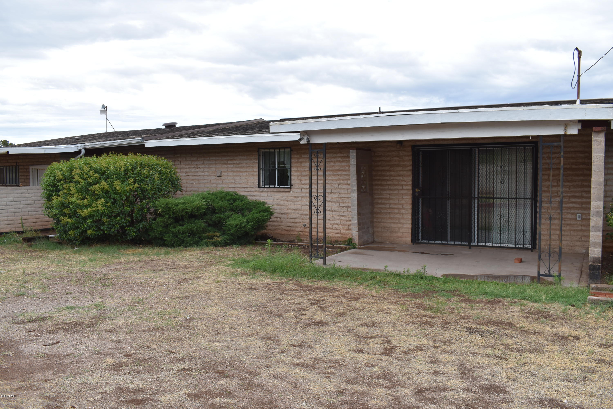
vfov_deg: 43.6
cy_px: 204
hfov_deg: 61.9
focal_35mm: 30
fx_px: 511
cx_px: 306
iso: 100
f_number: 8
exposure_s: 1/200
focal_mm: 20
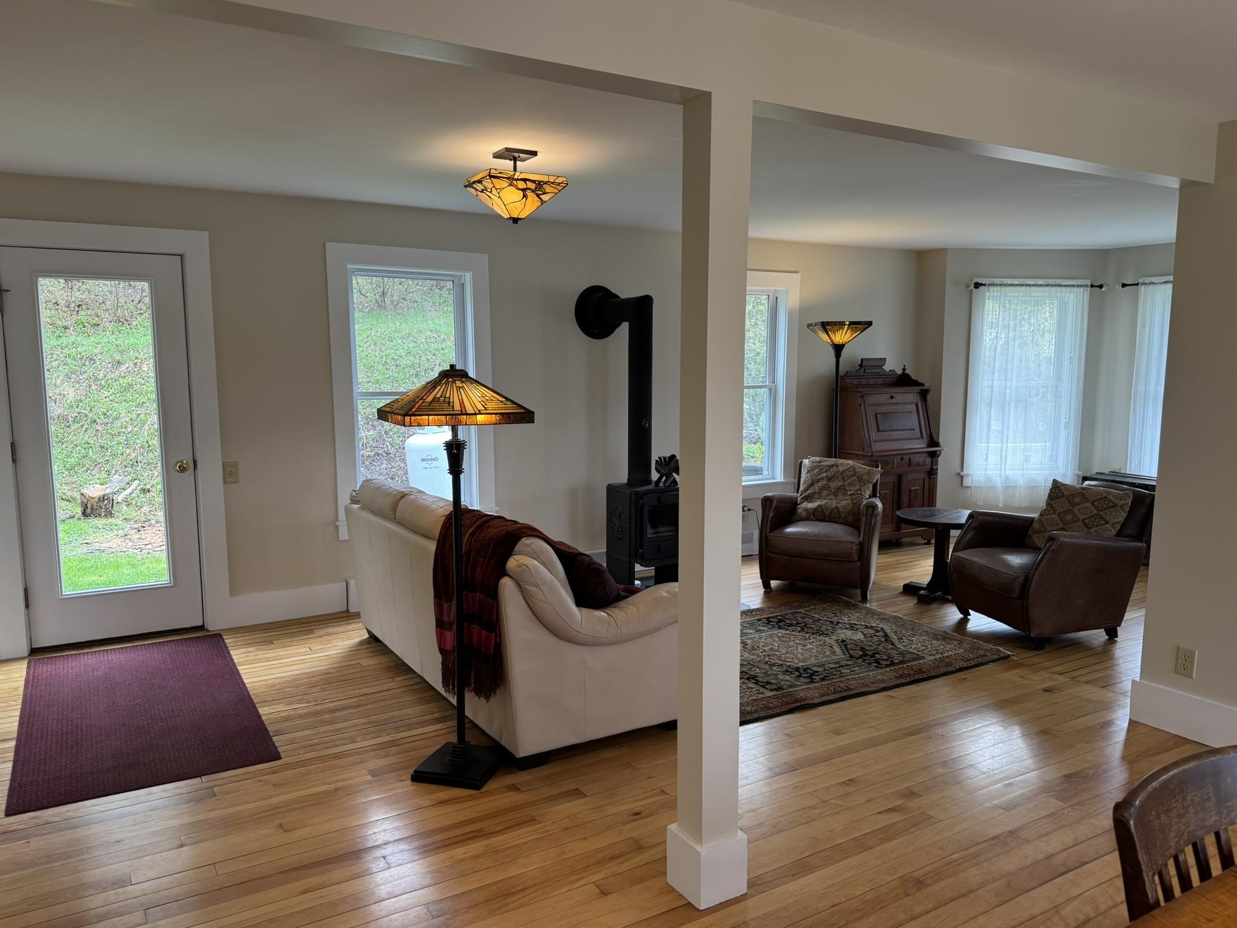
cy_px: 473
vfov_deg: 54.9
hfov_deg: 69.4
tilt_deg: -7.9
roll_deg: -0.3
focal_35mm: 25
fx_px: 893
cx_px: 616
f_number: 1.78
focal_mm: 6.76
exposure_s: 1/120
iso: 100
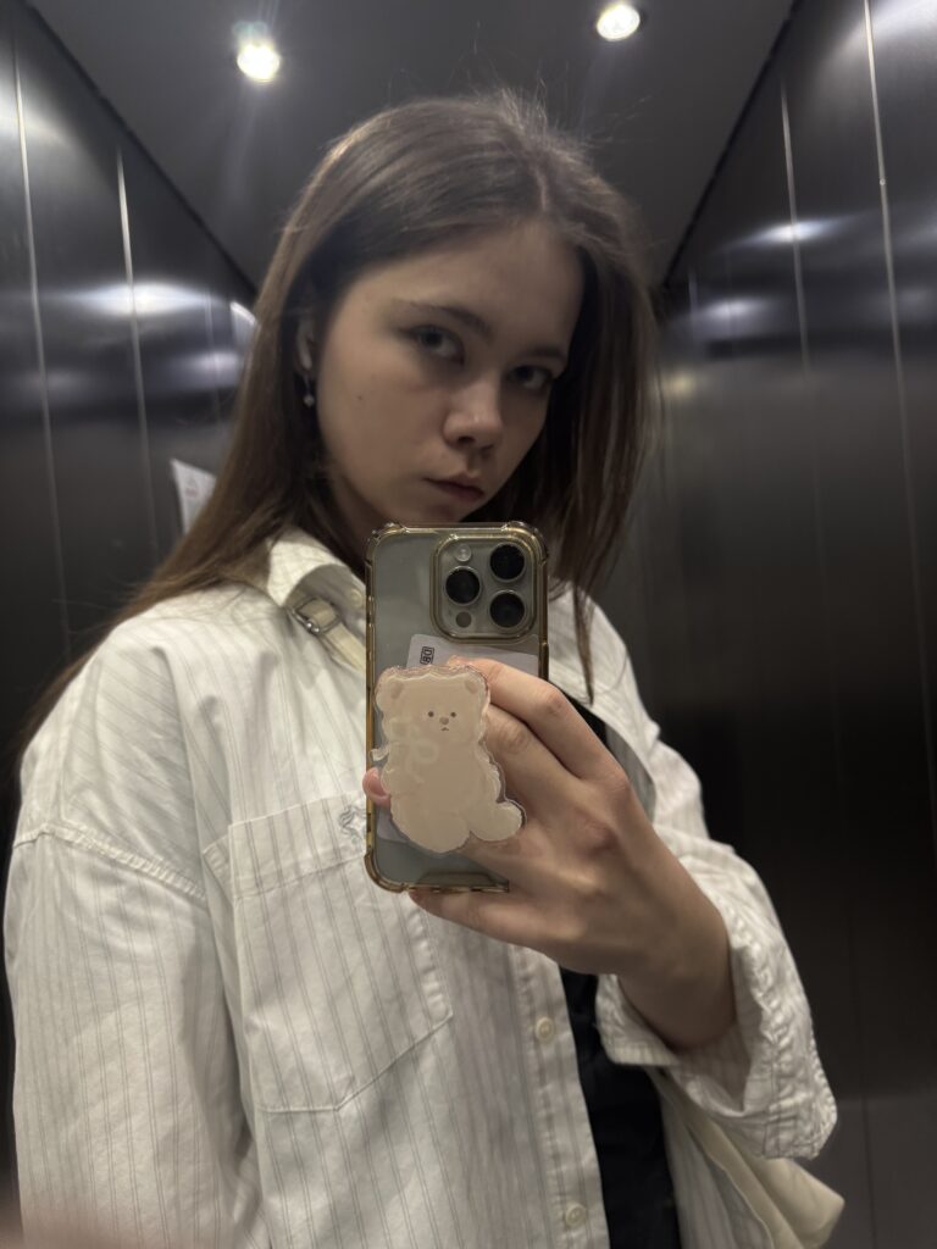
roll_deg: +3.6
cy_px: 624
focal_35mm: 24
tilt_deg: +0.2
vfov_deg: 71.6
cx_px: 468
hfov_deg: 56.8
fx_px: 866
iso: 200
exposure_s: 1/87
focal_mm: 6.76
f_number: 1.78
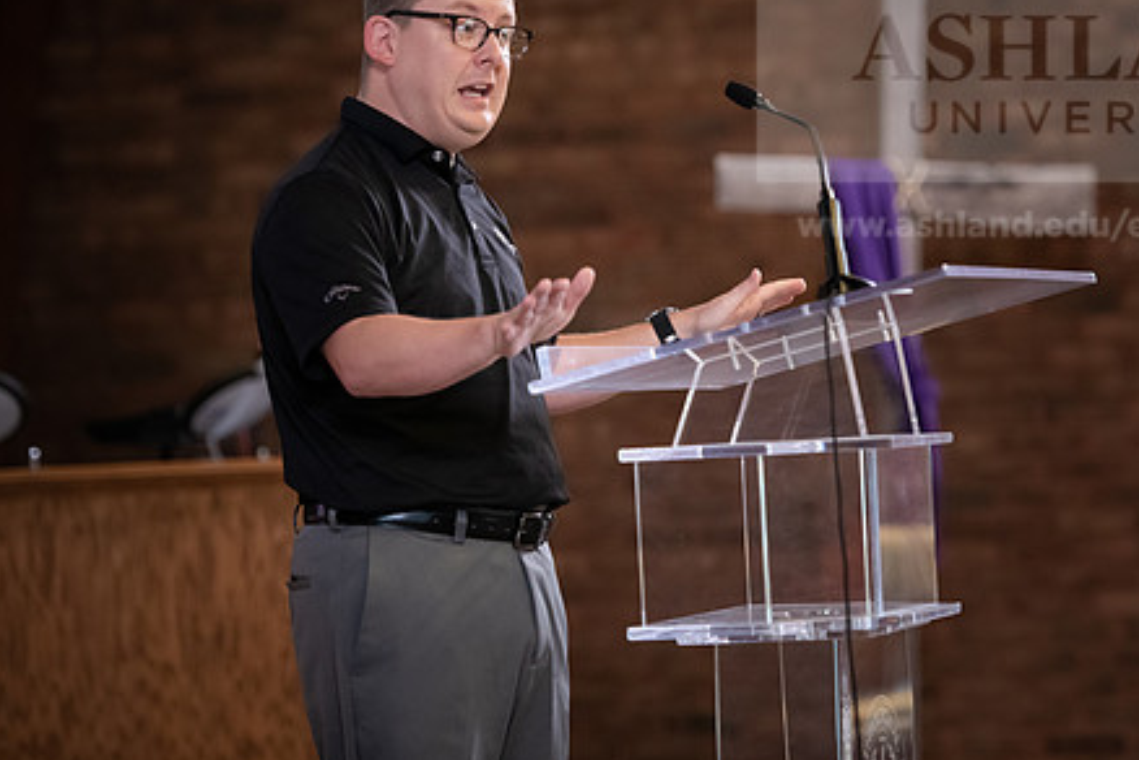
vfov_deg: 7.7
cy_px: 280
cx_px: 679
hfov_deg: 11.5
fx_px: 5663
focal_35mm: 179
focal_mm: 135
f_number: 2.8
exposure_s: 1/200
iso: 2000
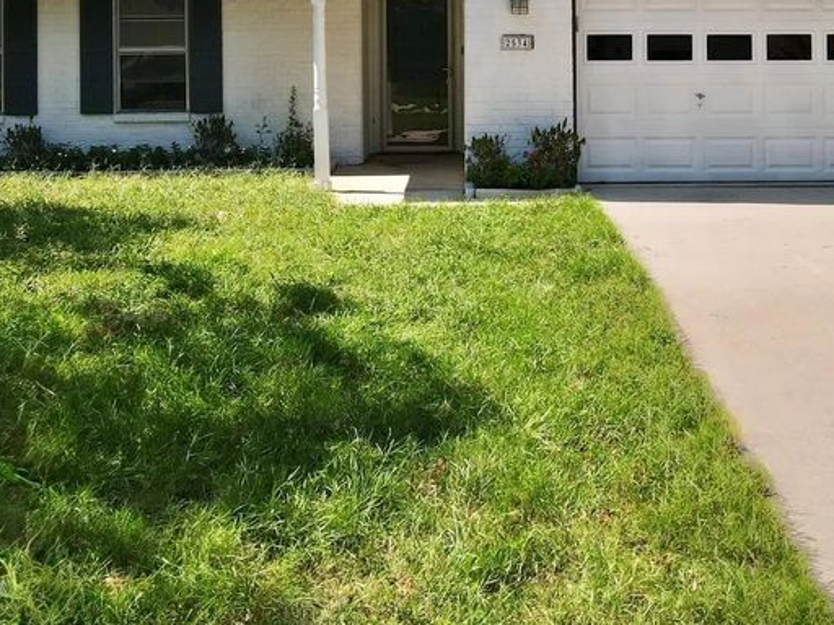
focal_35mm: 48
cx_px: 458
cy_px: 10
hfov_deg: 39.6
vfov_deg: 28.5
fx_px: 1156
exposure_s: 1/725
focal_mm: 4.5
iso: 100
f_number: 2.8
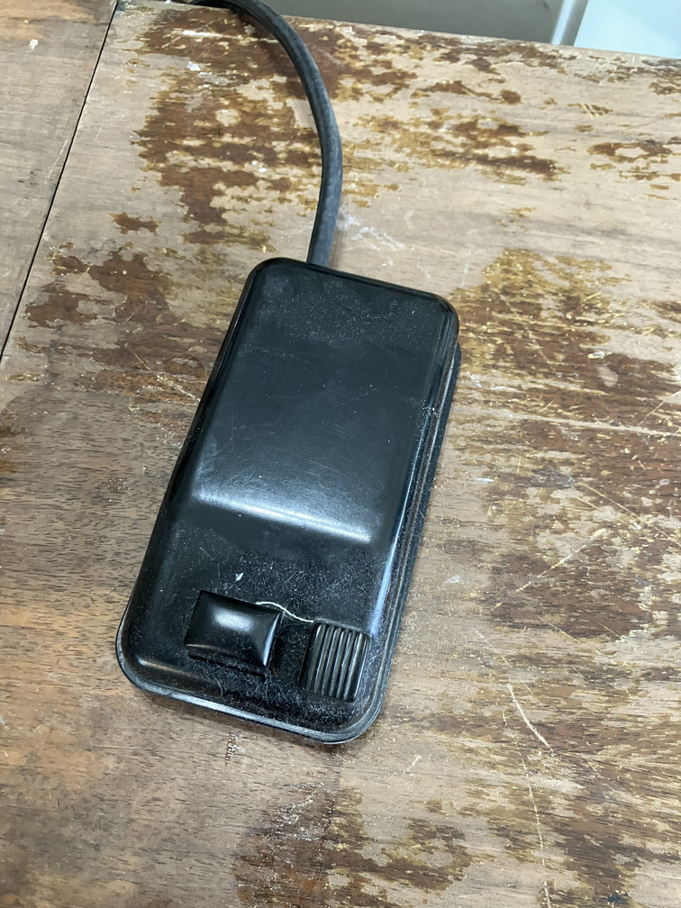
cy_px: 454
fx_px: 734
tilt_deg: -67.1
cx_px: 340
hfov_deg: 49.7
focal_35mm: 28
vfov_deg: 63.4
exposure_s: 1/60
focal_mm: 3.99
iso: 250
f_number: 1.8
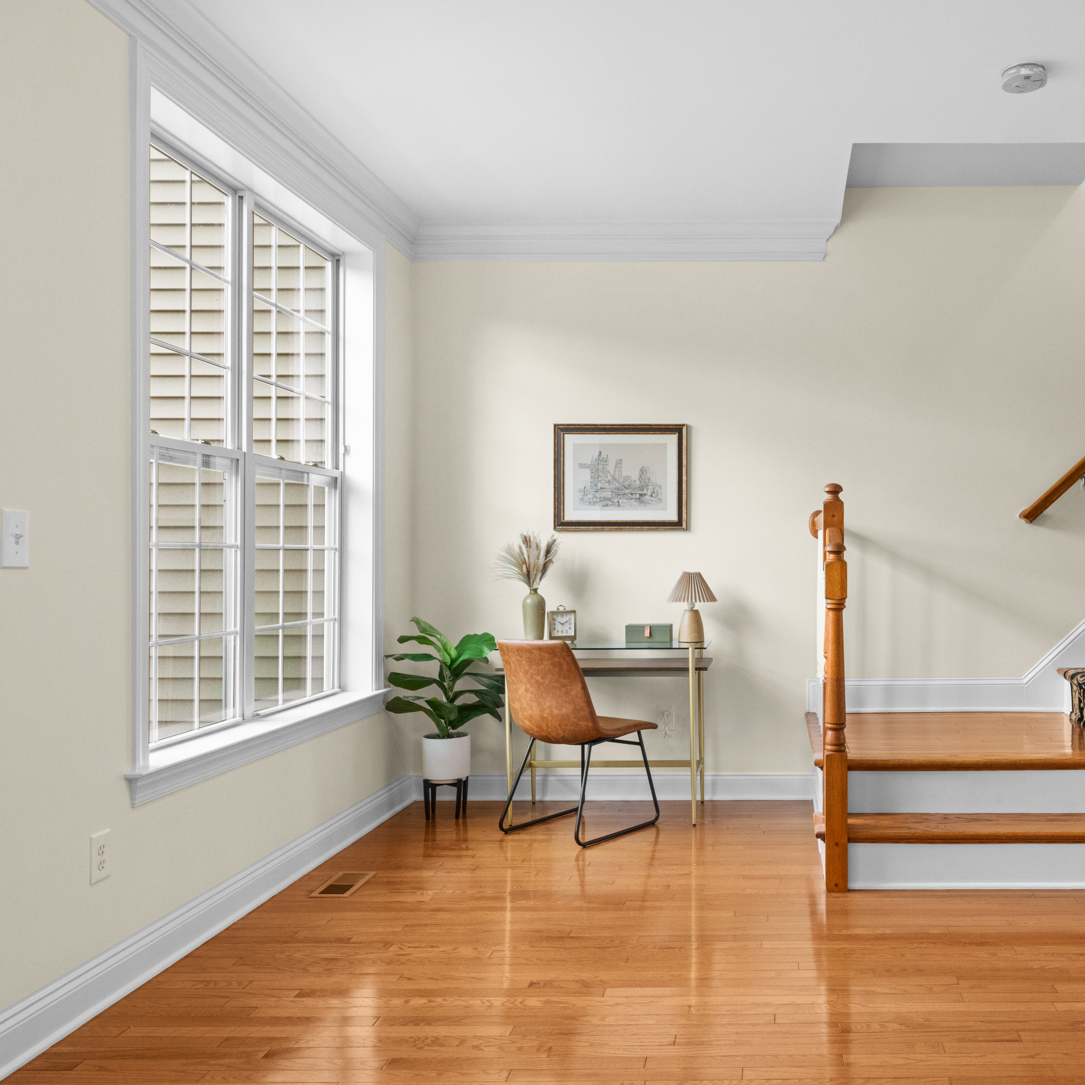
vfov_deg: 55.2
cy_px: 551
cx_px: 814
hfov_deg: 52.7
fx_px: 1038
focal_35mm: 29
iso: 3200
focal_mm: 22.2
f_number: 11
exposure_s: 1/25
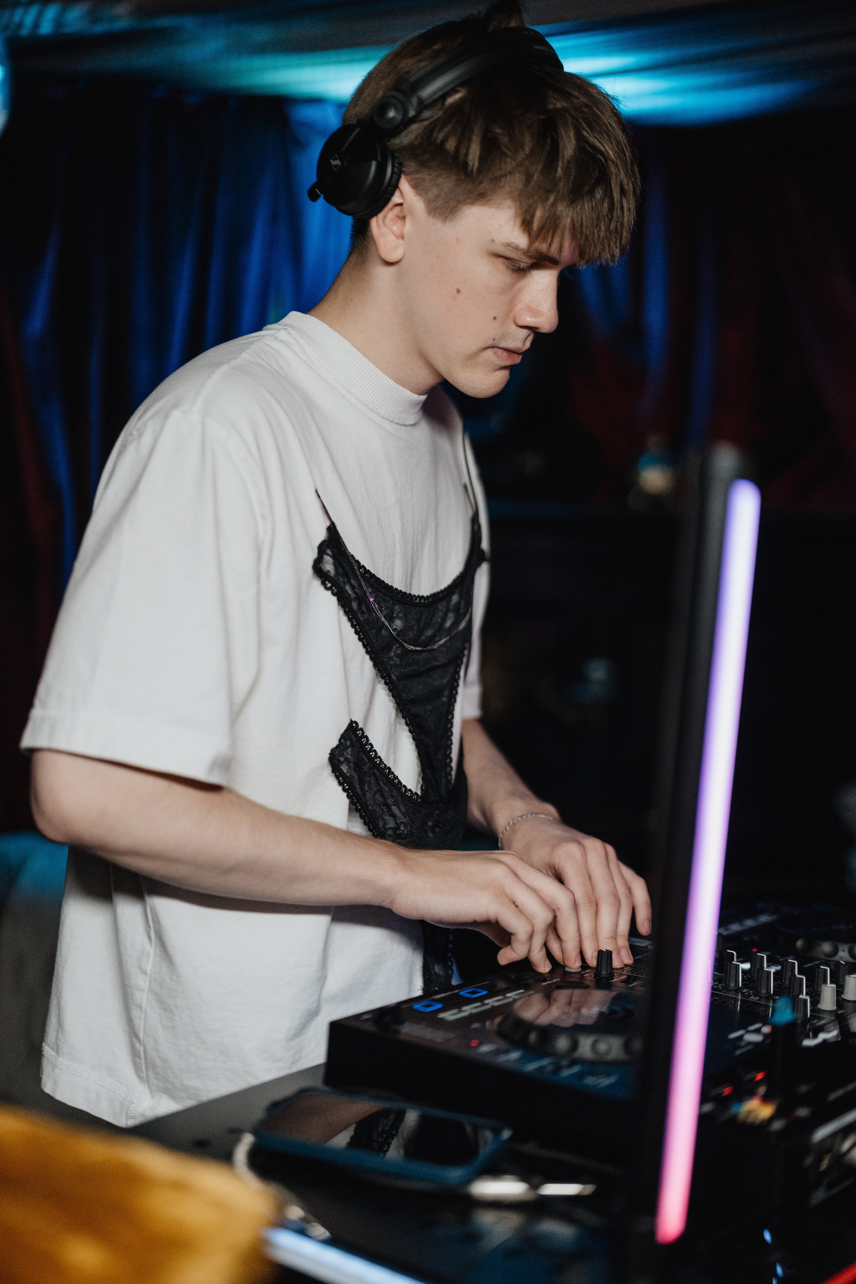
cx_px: 428
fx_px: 1783
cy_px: 642
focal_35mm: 50
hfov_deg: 27.0
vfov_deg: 39.6
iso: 3200
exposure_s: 1/2000
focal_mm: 50
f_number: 1.2
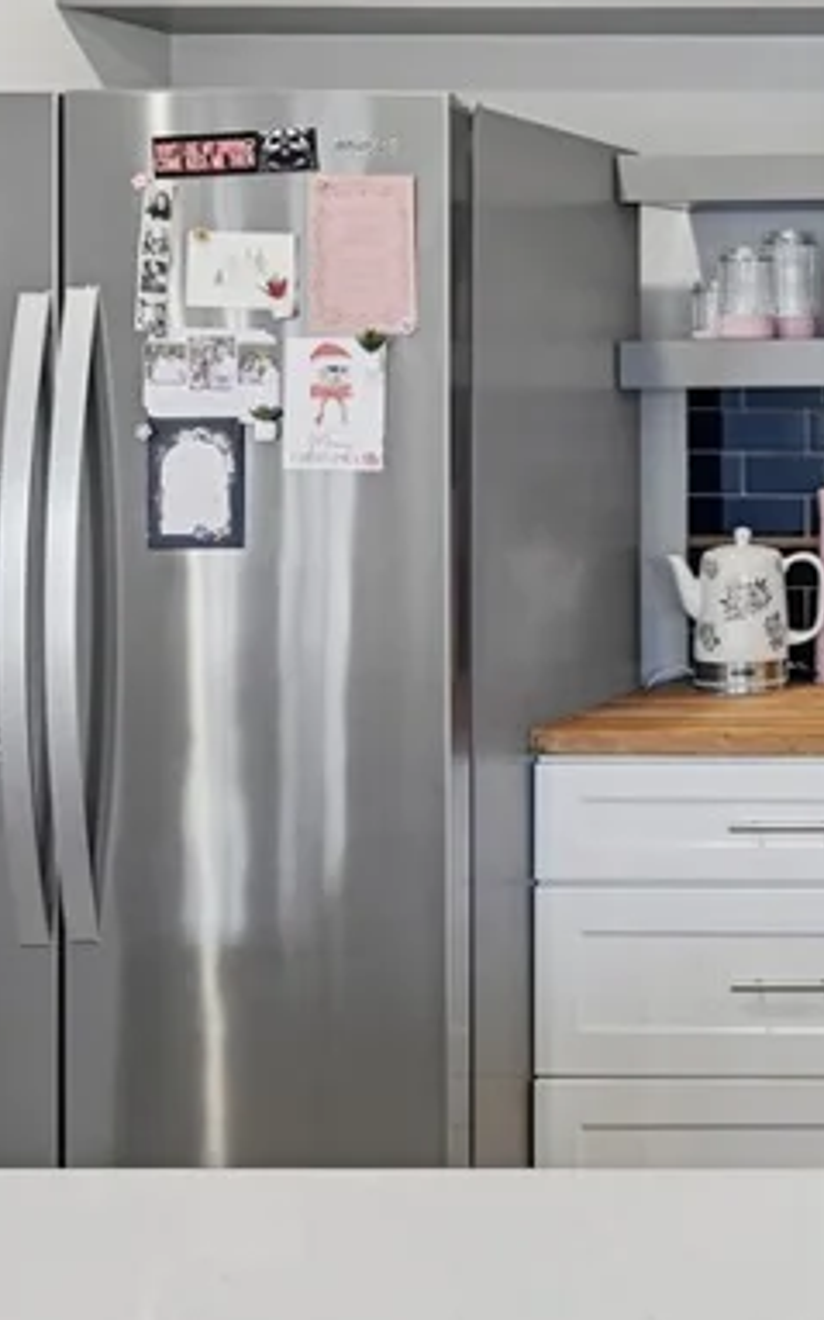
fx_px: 2158
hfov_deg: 17.3
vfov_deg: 33.6
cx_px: 1510
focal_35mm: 60
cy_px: 398
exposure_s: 1/80
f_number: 9
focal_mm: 22
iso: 500
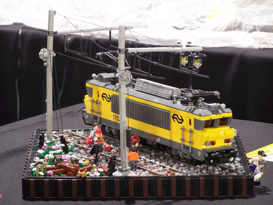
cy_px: 102
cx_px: 136
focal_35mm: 189
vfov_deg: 7.9
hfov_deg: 10.5
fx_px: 1491
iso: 80
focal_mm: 31.3
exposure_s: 1/2
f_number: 3.2
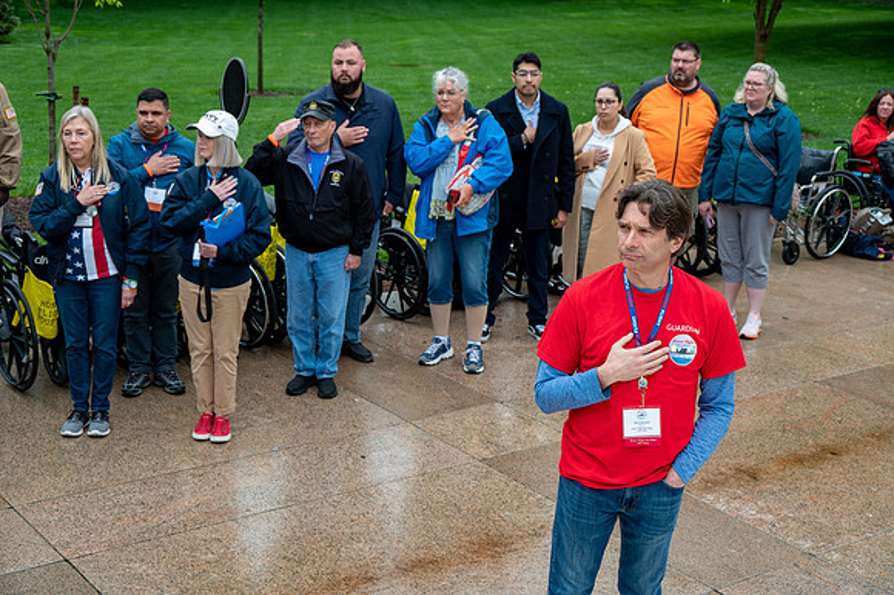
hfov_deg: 36.9
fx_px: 1340
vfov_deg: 25.0
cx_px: 447
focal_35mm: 54
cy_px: 298
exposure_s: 1/100
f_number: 6.3
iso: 220
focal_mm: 54
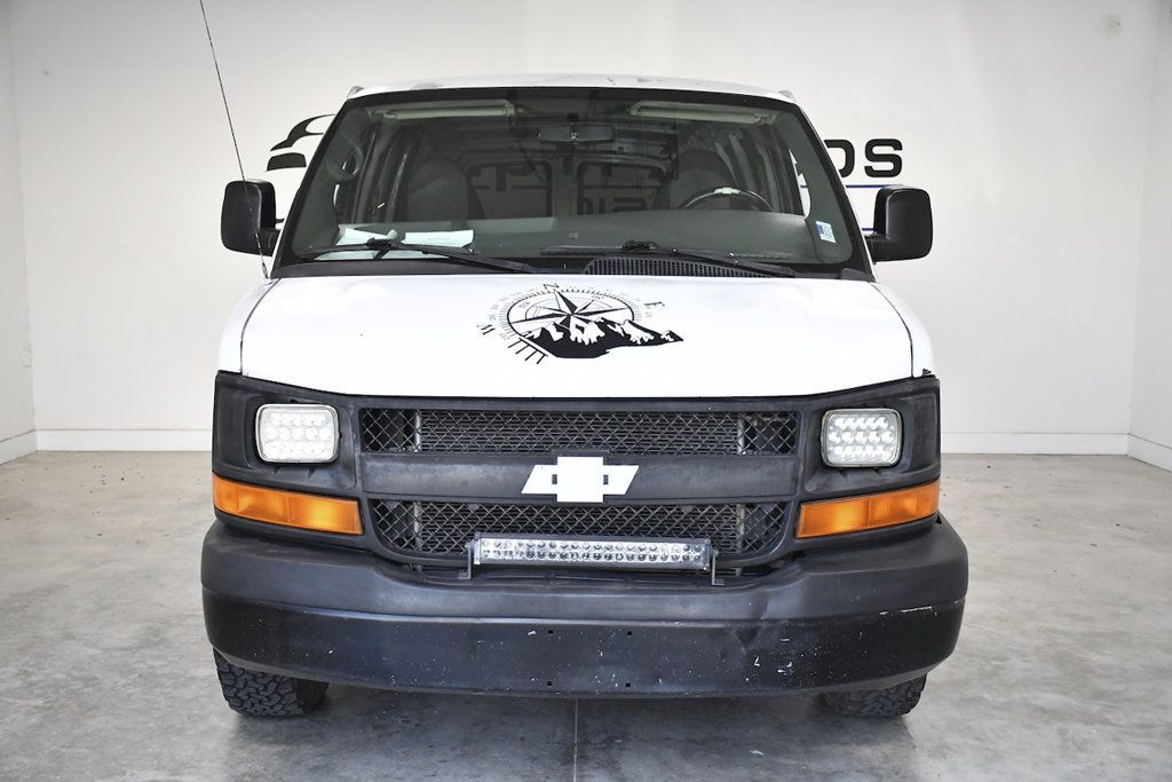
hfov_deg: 49.5
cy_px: 391
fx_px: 1270
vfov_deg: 34.2
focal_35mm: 39
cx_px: 586
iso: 2500
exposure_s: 1/1250
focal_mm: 26
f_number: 3.8
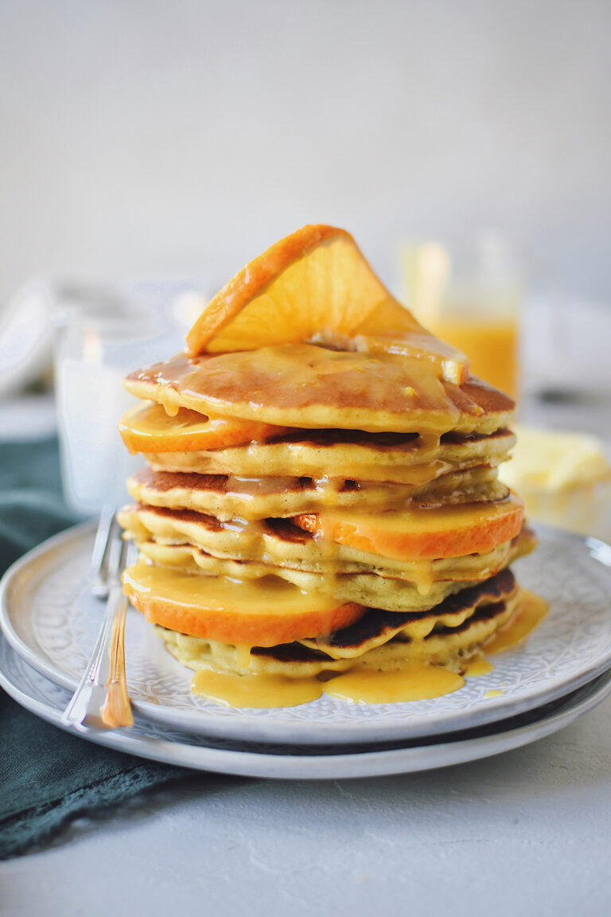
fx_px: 1324
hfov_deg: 26.0
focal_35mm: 52
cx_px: 306
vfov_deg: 38.2
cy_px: 458
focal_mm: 35
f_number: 2.5
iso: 1000
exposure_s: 1/320
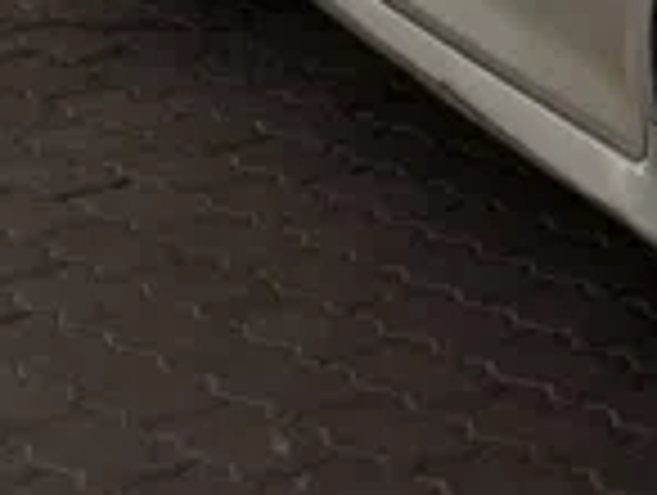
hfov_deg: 15.0
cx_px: 1346
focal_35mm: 105
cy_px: -418
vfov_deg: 12.7
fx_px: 1996
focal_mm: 6.76
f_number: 1.78
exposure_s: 1/2959
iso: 80
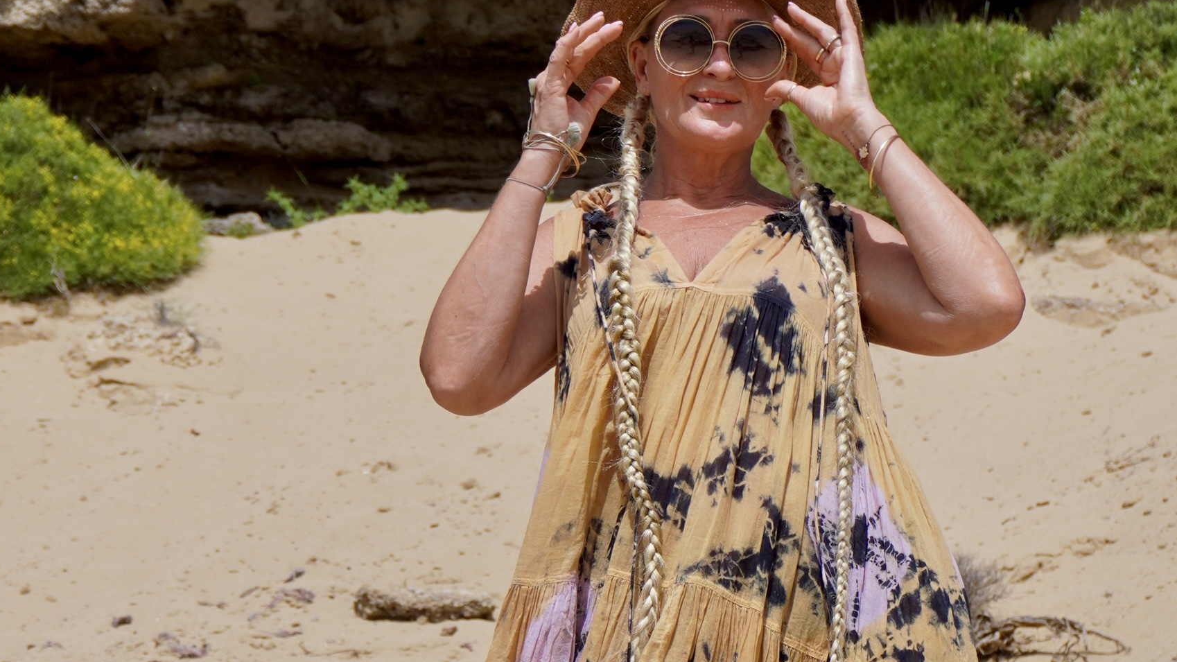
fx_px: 2809
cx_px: 586
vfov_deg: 13.2
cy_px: 730
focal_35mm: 90
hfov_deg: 23.7
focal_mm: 38
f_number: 5.6
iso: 100
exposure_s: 1/1000
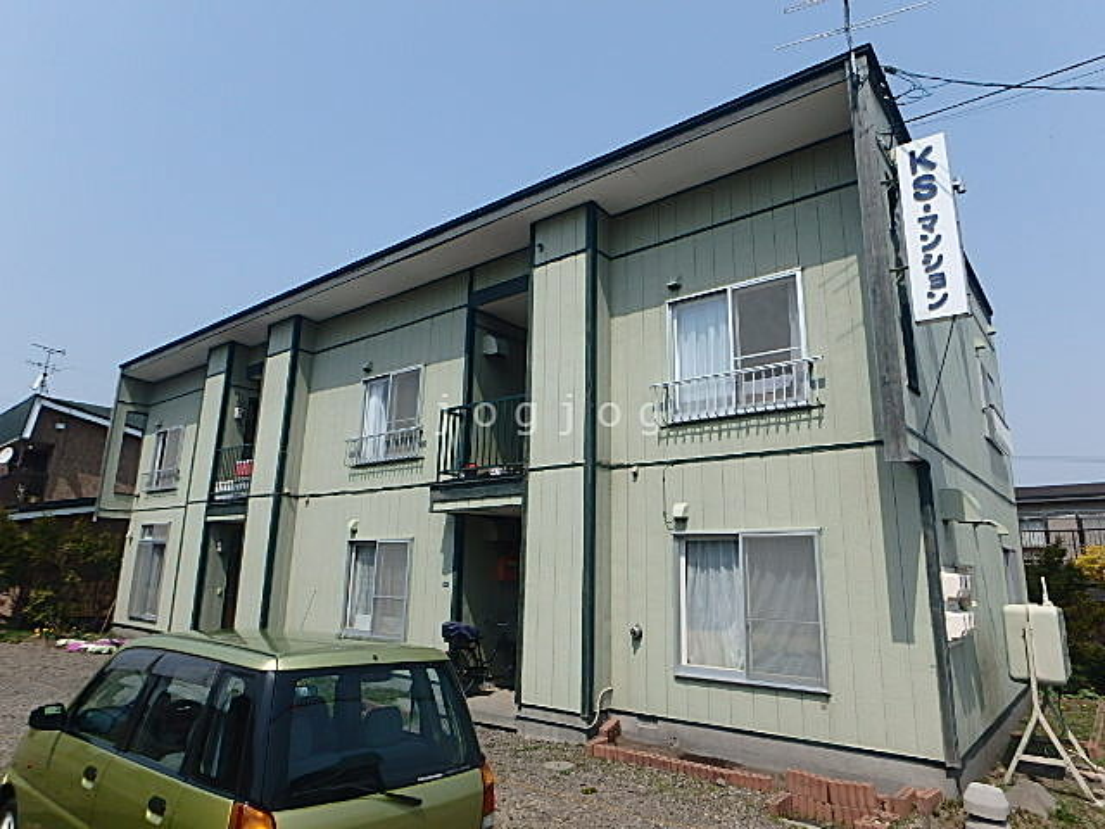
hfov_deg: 79.0
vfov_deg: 63.4
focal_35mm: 21
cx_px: 552
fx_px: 670
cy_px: 414
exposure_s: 1/640
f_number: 6
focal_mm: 3.7
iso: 125
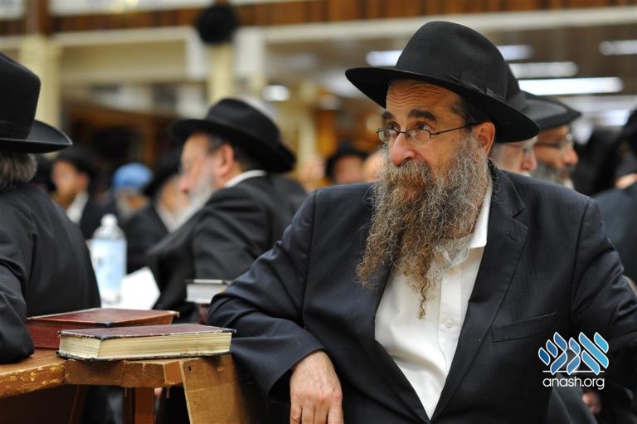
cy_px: 212
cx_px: 318
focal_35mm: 85
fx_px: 1503
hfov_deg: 23.9
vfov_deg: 16.1
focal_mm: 85
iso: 1000
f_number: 2.8
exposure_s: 1/125
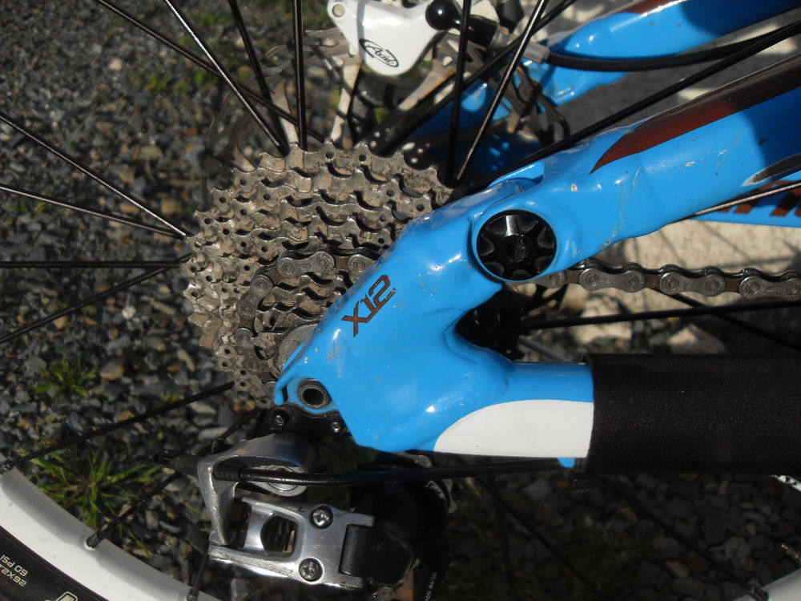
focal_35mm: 34
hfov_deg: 54.0
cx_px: 400
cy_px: 300
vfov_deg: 41.8
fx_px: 787
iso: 80
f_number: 7
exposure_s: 1/350
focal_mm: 6.3
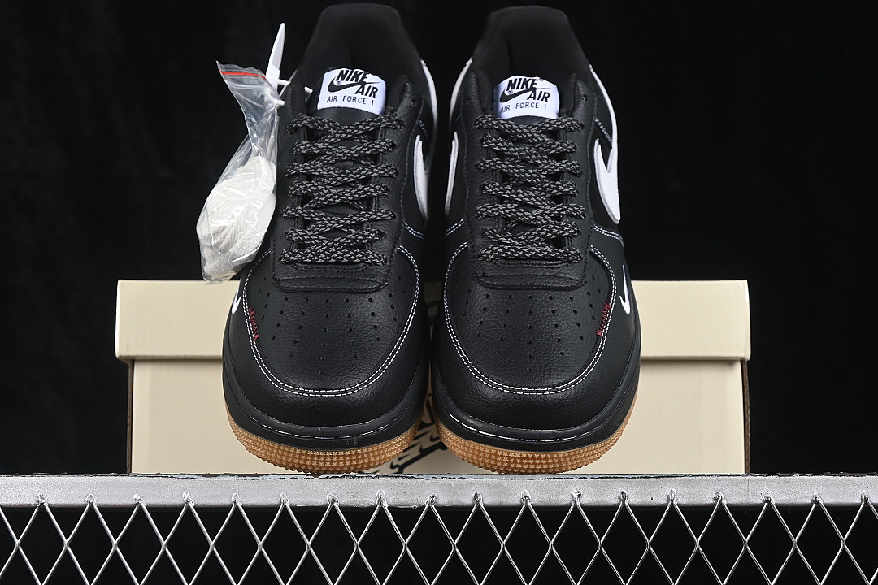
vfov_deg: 18.2
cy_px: 292
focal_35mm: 75
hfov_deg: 27.0
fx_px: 1829
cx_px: 439
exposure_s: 1/60
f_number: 6.3
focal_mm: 50
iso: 160
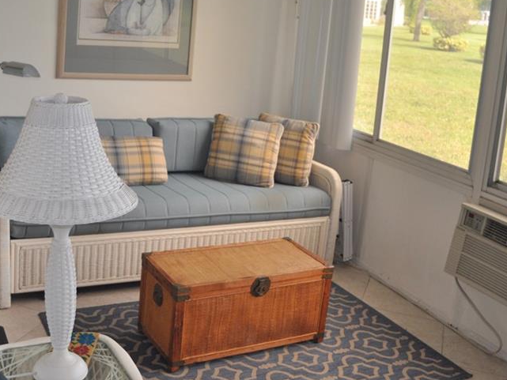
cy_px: 131
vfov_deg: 31.3
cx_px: 218
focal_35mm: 46
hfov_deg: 41.1
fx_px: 674
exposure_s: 1/125
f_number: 3.5
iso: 500
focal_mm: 20
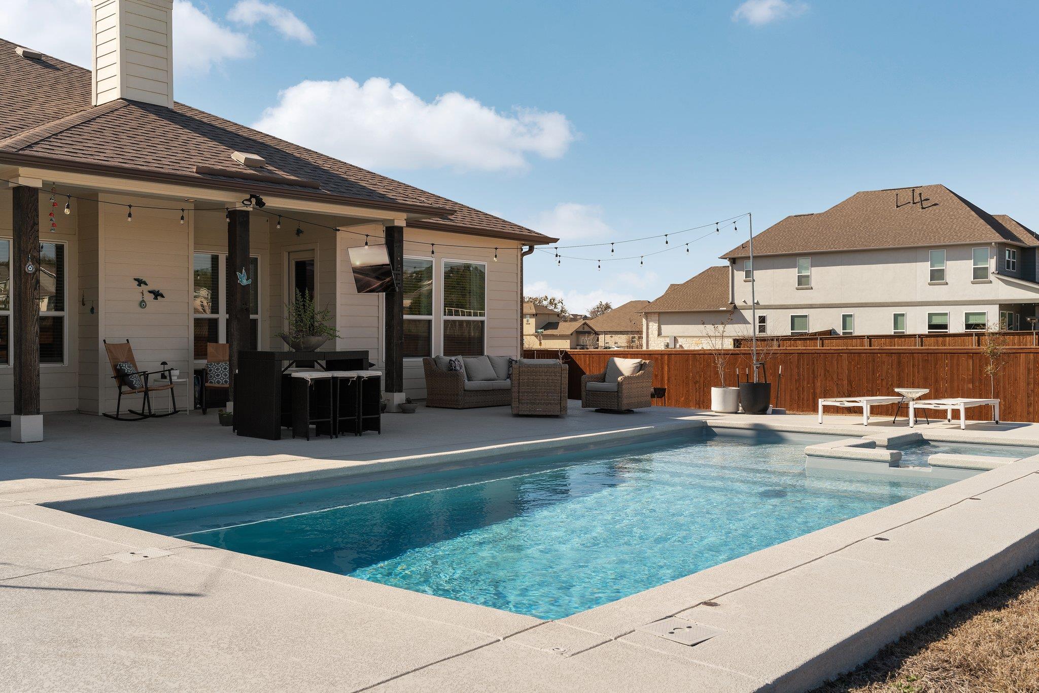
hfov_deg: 54.4
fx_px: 1010
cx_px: 520
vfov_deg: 37.9
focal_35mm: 35
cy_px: 346
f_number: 8
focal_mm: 35
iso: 160
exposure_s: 1/320
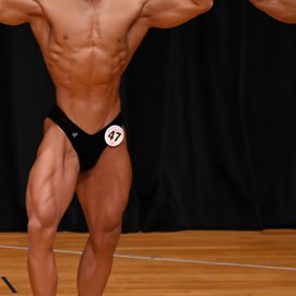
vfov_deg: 2.5
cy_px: 119
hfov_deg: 2.5
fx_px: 6704
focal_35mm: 693
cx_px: -101
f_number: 5.6
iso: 3200
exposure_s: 1/400
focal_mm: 190
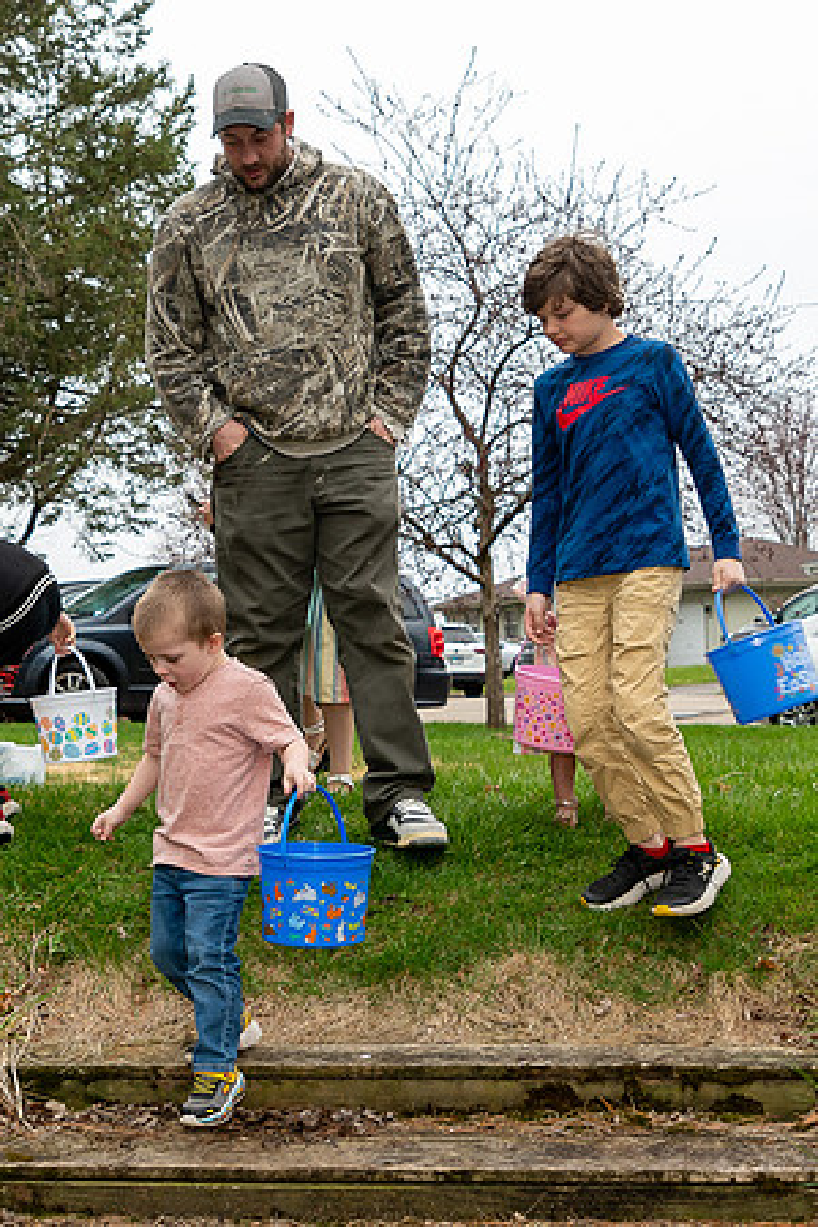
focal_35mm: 64
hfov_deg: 21.1
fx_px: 2193
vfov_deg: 31.2
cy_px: 729
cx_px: 382
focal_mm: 24
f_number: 4
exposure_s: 1/200
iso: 200
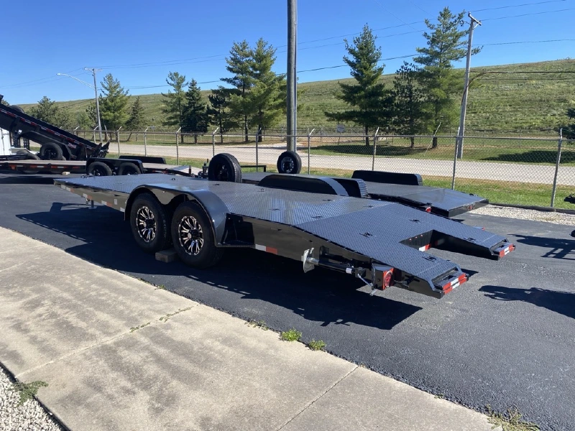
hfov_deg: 67.3
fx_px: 432
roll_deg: +0.5
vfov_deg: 53.1
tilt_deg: -11.2
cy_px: 216
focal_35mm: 26
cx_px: 288
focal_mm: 4.25
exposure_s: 1/1866
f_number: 1.8
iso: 32
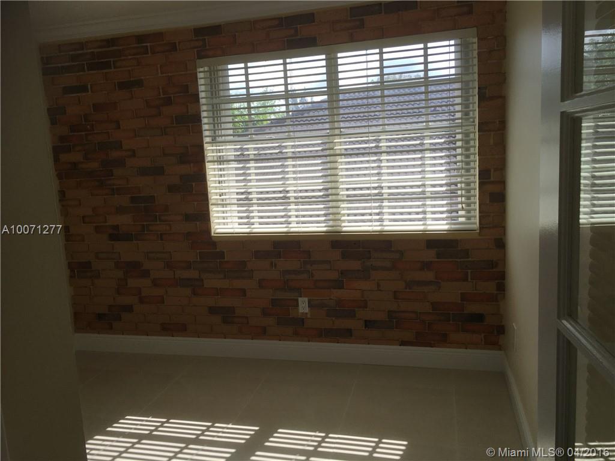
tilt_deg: -7.9
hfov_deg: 61.7
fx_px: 515
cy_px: 230
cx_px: 308
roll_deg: +4.2
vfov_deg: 48.2
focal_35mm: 29
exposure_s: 1/434
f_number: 2.2
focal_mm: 4.15
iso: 25
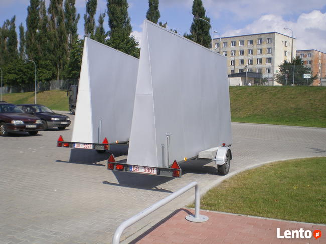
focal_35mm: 38
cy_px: 122
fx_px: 358
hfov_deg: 49.0
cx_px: 163
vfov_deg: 37.7
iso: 64
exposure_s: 1/500
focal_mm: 6.3
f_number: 4.6
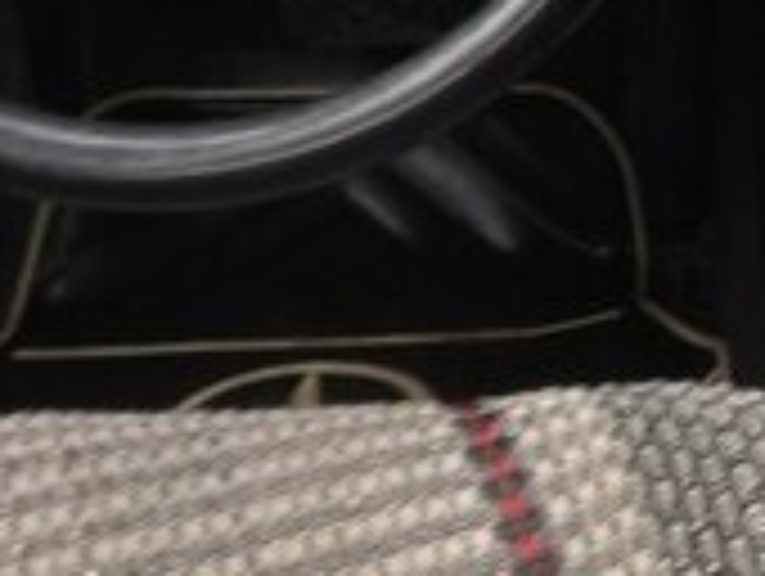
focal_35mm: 128
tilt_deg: -19.7
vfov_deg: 11.1
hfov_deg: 14.8
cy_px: -322
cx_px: 940
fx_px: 2833
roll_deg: -2.9
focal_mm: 4.12
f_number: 2.4
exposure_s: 1/20
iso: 64
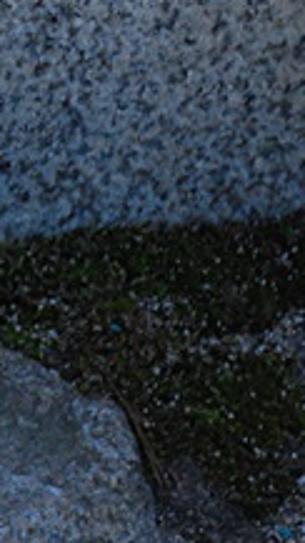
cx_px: -662
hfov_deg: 3.9
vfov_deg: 7.1
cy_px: -88
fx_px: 4329
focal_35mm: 301
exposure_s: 1/500
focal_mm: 52
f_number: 6.3
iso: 400
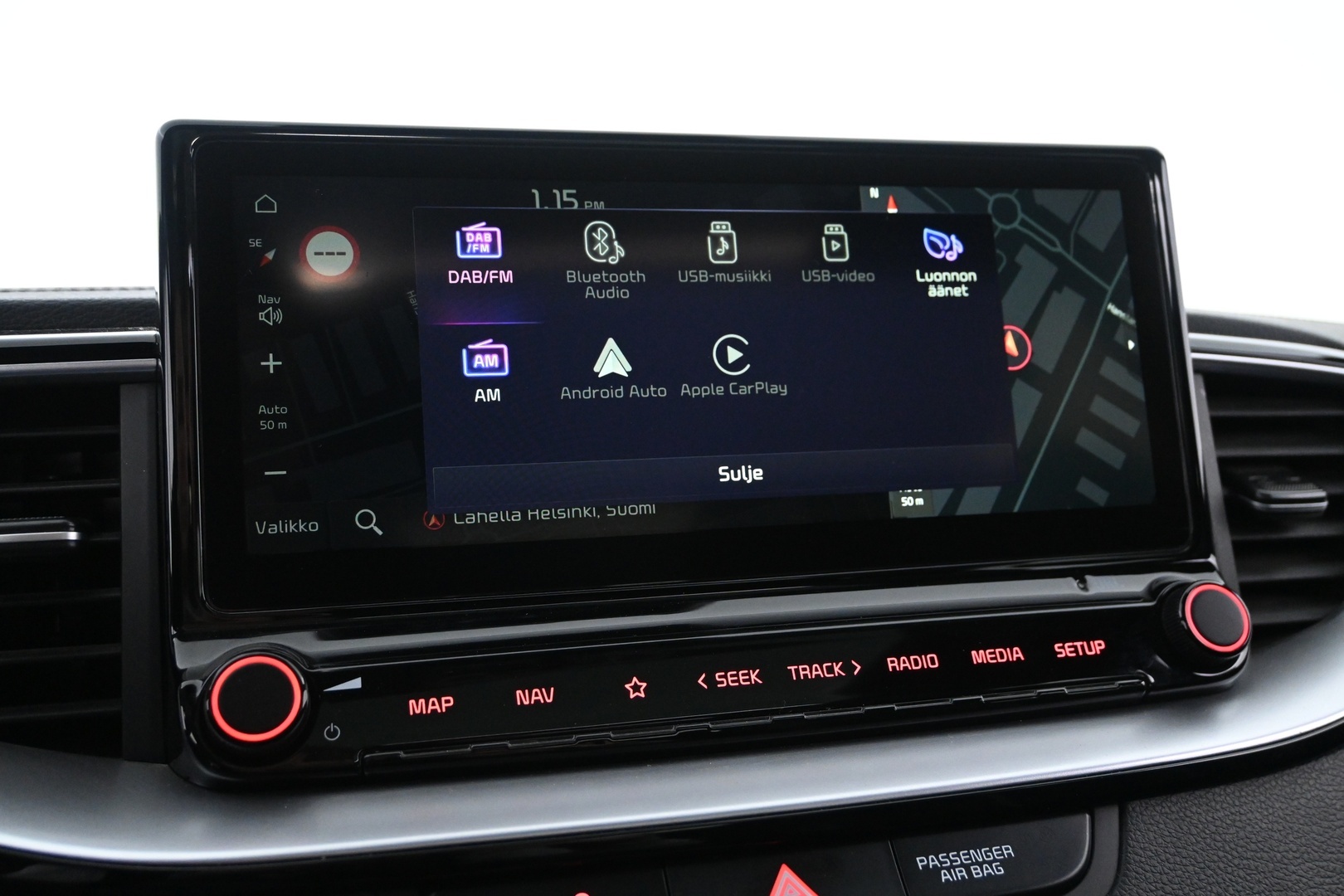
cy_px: 448
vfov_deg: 39.1
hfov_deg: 56.1
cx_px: 672
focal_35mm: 34
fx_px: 1260
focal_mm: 22.5
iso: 3200
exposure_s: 1/30
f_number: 4
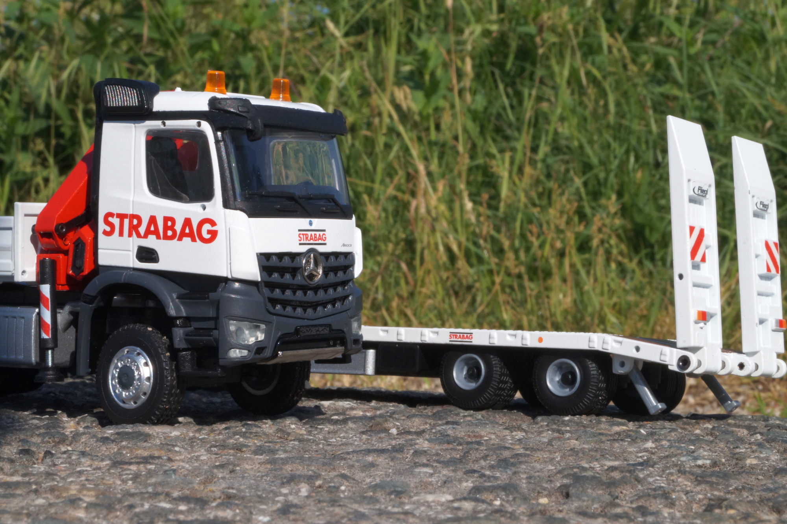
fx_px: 1802
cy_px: 262
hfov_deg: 24.6
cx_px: 394
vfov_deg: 16.5
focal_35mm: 82
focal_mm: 55
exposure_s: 1/100
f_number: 36
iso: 500
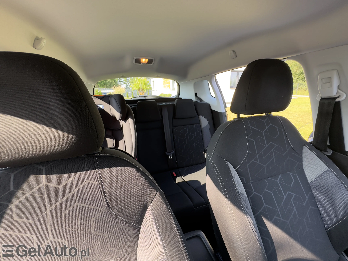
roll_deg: +1.8
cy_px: 130
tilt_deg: -16.3
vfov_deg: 85.7
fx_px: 141
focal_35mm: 14
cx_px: 174
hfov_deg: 102.1
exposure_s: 1/99
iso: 80
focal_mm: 2.22
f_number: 2.2
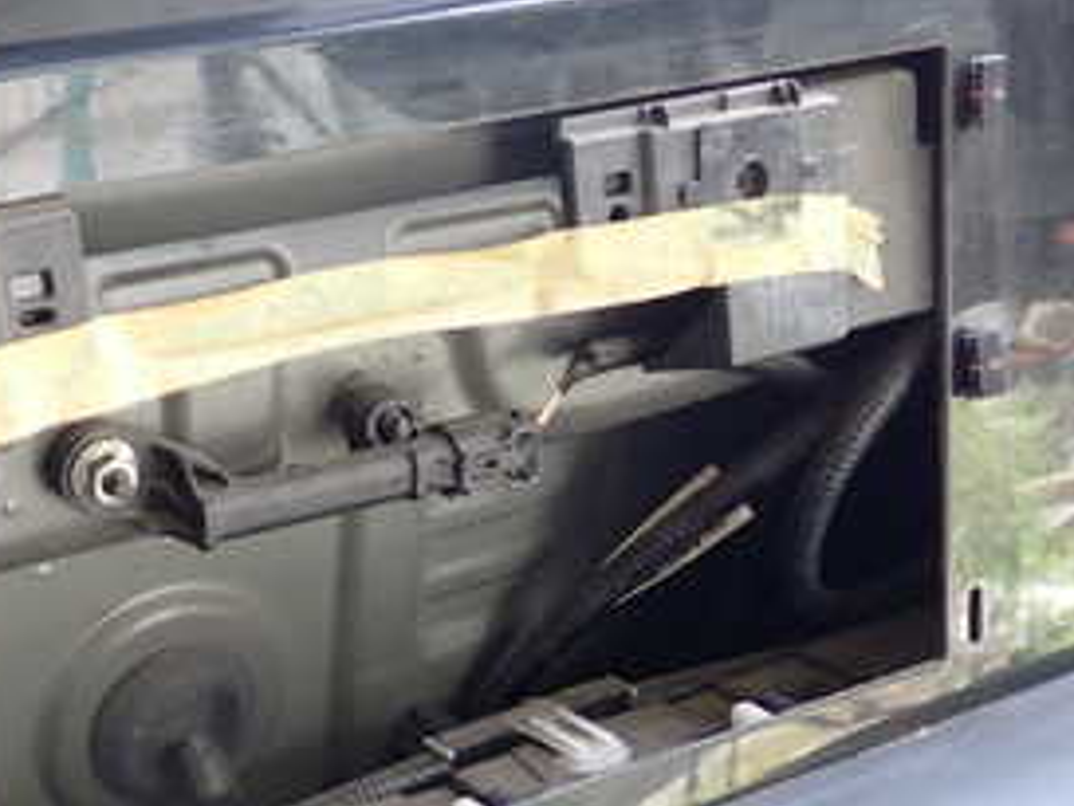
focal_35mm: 66
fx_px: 2049
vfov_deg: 21.9
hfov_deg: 28.8
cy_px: 688
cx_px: 244
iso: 200
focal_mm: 5.4
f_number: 2.3
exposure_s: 1/80
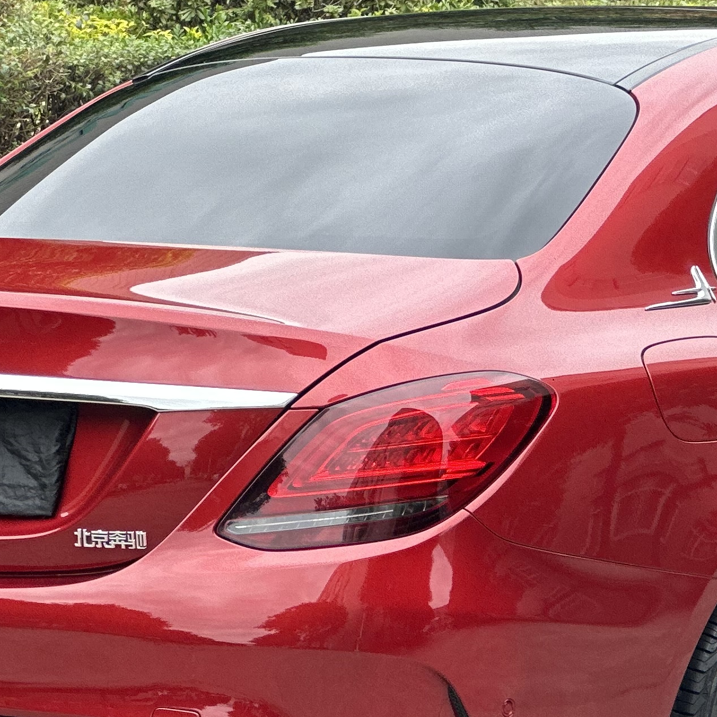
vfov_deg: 8.1
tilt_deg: -1.0
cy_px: 150
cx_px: 624
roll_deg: +0.4
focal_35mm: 216
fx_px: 5062
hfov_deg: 8.1
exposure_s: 1/121
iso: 50
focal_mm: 9
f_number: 2.8
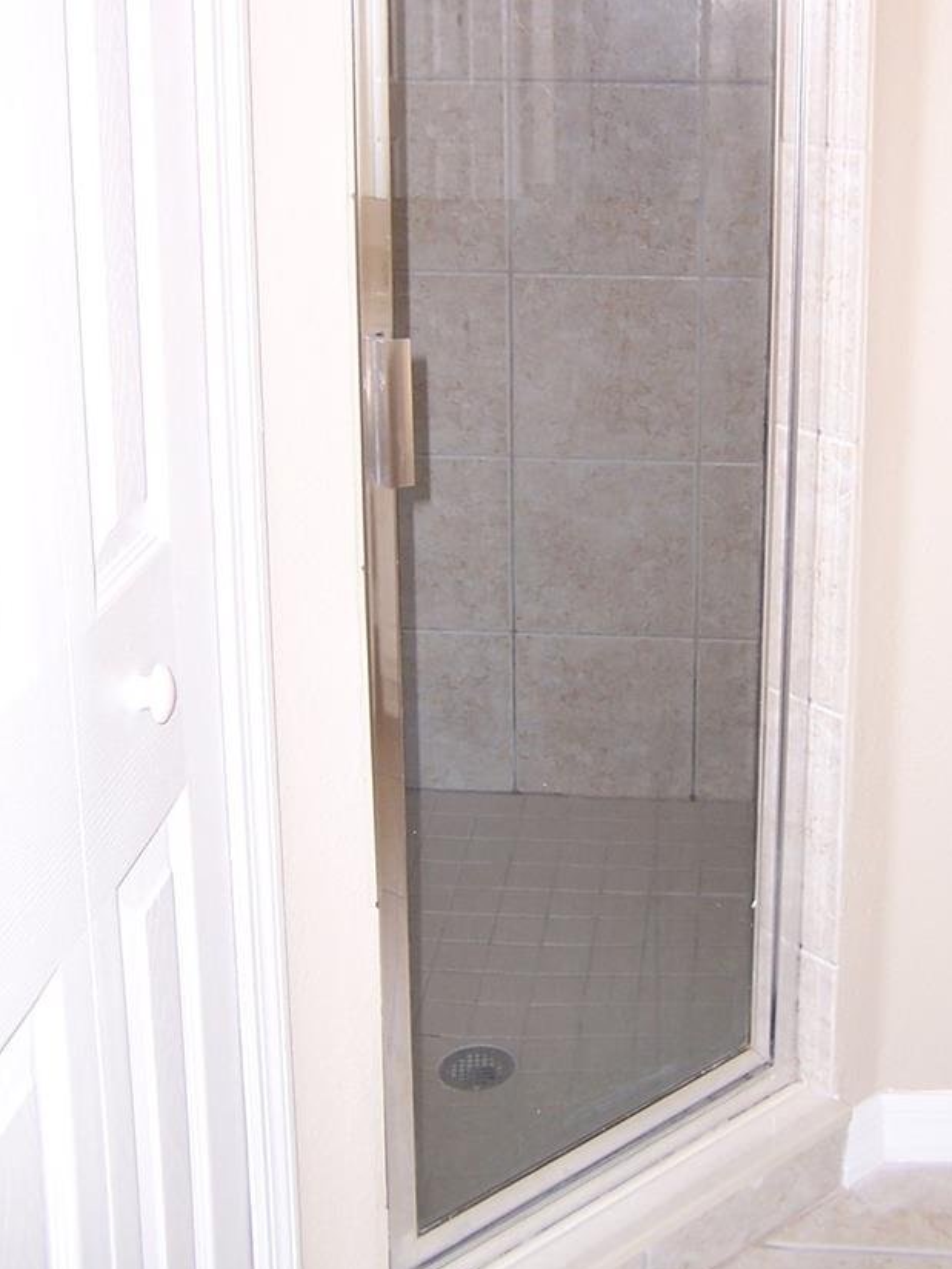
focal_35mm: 48
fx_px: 1760
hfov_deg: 30.0
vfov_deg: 39.0
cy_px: 380
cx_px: 667
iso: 80
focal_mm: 5.5
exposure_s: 1/60
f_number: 2.8
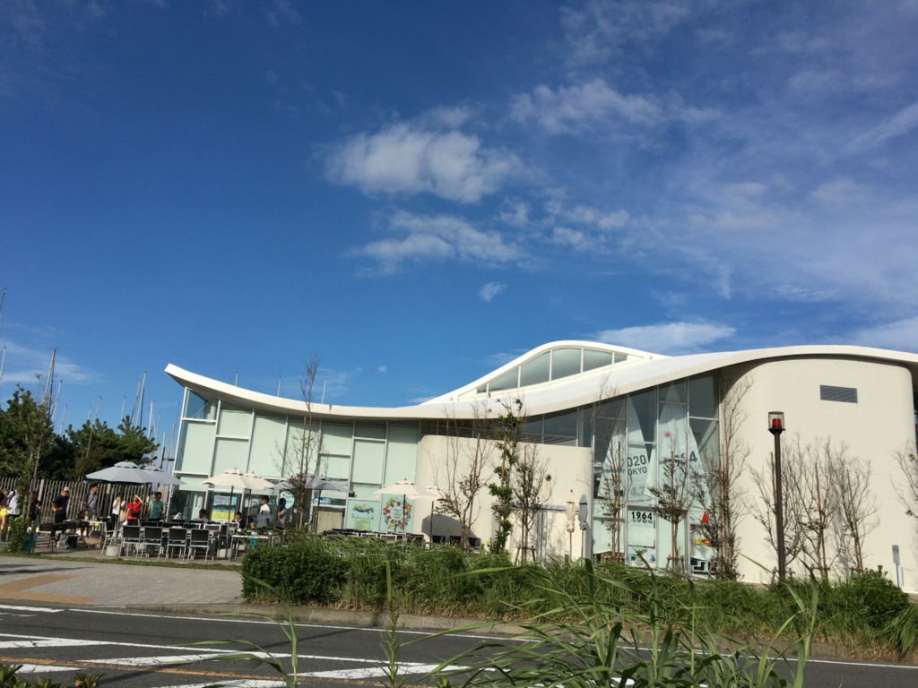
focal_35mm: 29
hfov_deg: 61.7
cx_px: 459
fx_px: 769
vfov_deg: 48.2
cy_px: 344
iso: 25
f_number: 2.2
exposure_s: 1/1972
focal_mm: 4.15
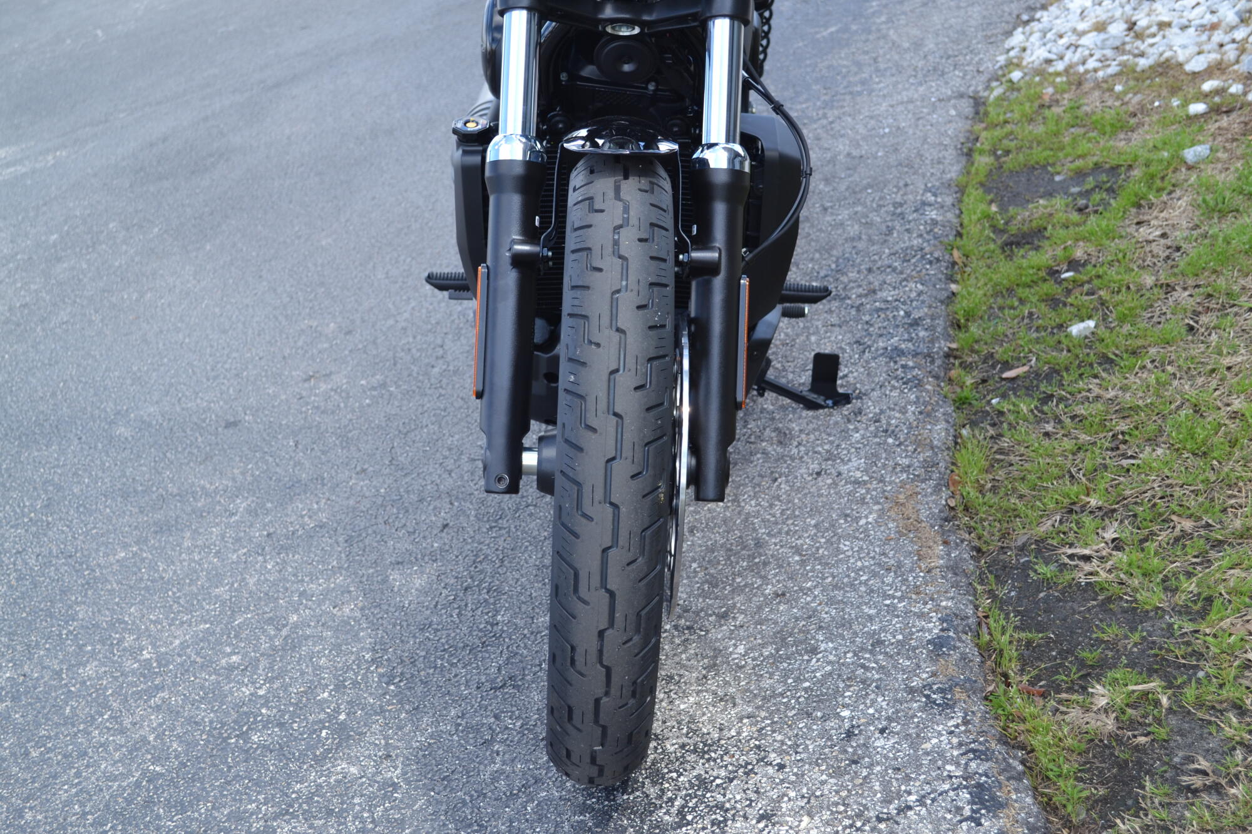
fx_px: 1669
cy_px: 417
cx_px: 626
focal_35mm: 48
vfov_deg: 28.1
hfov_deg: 41.1
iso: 125
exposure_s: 1/125
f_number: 5.6
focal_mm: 32
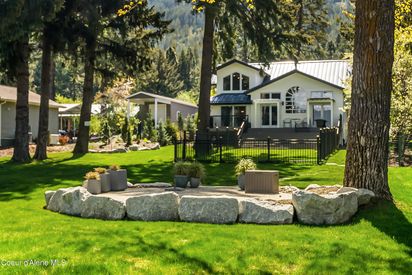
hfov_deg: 38.2
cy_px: 138
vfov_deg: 26.0
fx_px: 595
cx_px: 206
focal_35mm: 52
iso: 320
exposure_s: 1/25
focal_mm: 35
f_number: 5.6
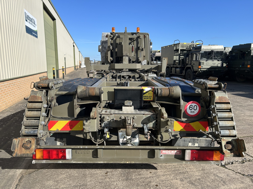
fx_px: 190
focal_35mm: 26
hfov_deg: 67.3
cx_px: 126
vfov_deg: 53.1
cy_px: 94
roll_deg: +0.1
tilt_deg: -9.0
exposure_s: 1/2915
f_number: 1.5
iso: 50
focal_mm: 5.7
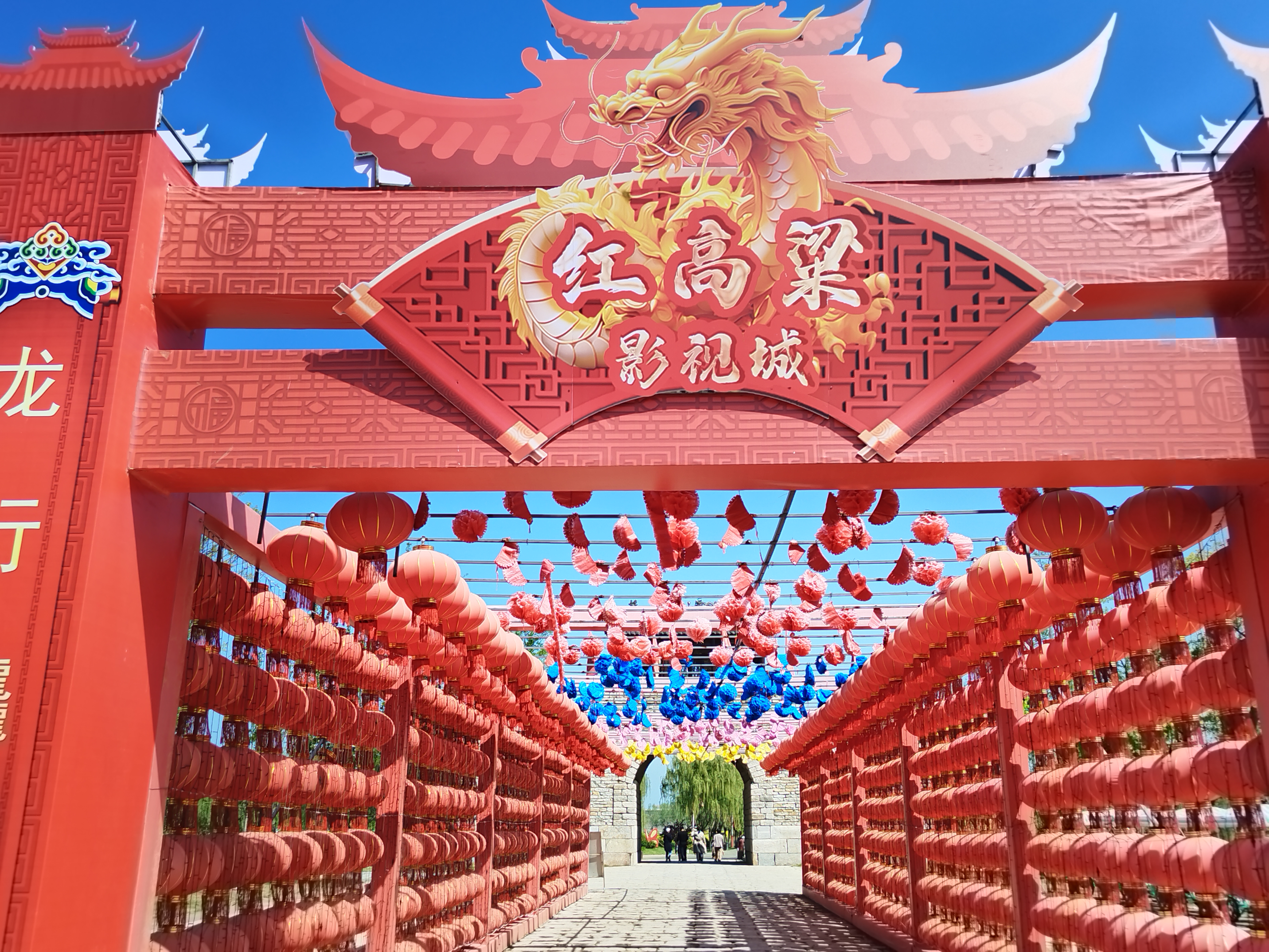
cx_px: 634
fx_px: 953
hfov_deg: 67.3
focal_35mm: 26
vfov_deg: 53.1
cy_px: 476
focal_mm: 5.52
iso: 100
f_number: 1.9
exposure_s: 1/619
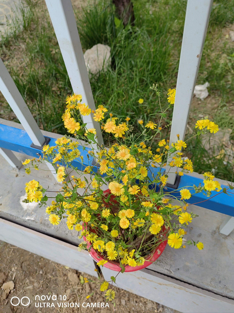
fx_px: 243
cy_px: 156
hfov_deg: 51.4
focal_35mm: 27
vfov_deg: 65.3
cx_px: 117
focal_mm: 5.52
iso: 50
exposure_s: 1/127
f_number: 1.9
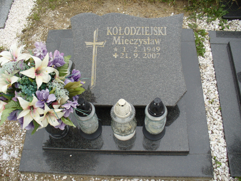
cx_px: 120
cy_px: 90
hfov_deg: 50.1
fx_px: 258
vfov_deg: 38.7
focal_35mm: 37
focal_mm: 6.1
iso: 80
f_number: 2.8
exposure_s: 1/250
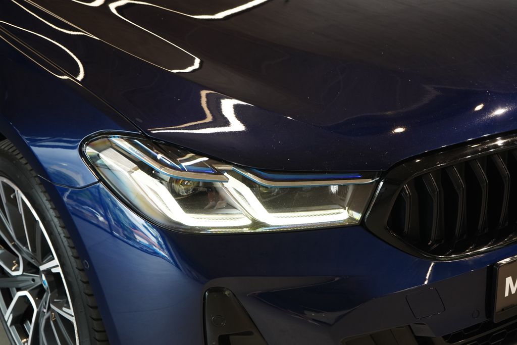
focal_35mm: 70
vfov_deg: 19.5
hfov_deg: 28.8
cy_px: 172
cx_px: 258
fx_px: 1005
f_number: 5.6
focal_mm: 70
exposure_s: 1/80
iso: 2000
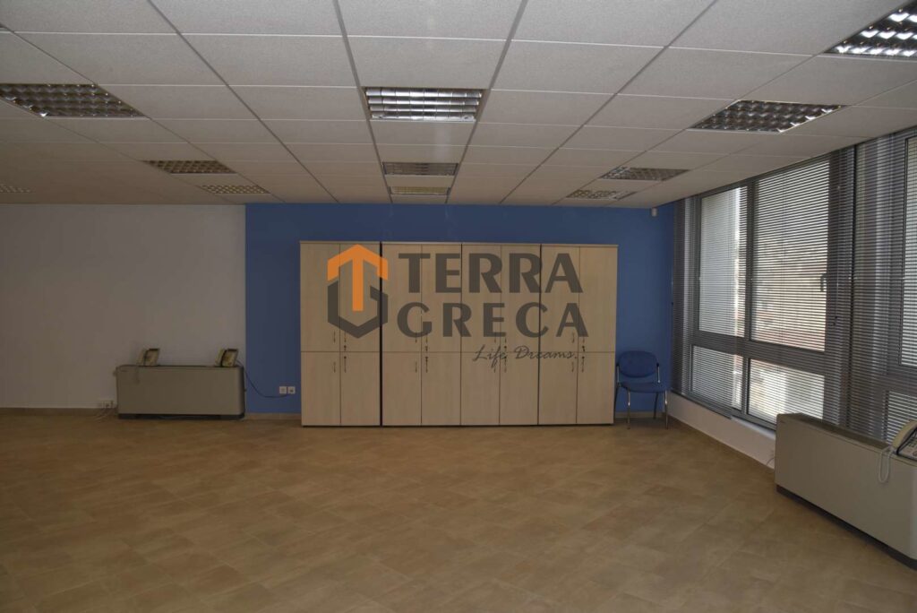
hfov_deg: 73.7
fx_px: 612
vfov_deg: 53.2
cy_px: 306
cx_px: 458
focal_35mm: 24
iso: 400
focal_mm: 24
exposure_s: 1/125
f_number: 11
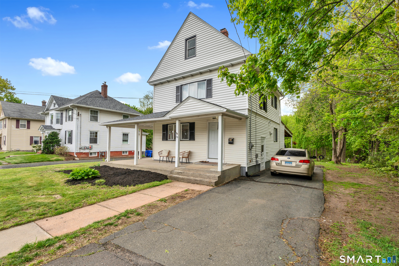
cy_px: 133
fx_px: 177
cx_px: 200
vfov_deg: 73.7
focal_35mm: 16
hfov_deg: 96.7
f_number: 8
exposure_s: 1/60
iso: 250
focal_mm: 16
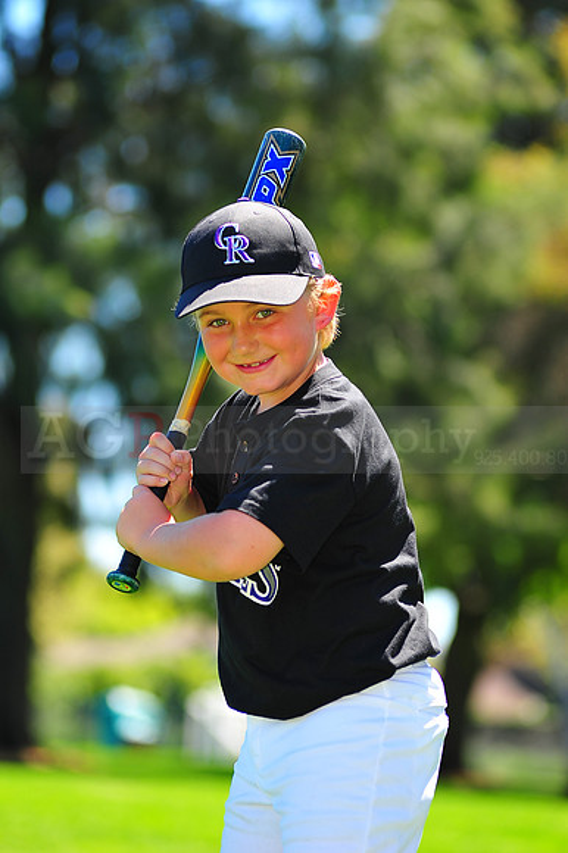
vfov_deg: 11.4
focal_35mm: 180
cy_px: 426
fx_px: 4265
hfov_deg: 7.6
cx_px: 284
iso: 200
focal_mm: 180
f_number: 5
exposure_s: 1/400
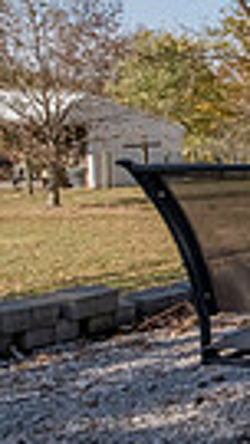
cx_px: 901
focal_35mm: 63
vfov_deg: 33.3
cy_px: 196
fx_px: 742
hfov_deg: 9.3
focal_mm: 14
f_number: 14
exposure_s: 1/400
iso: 640
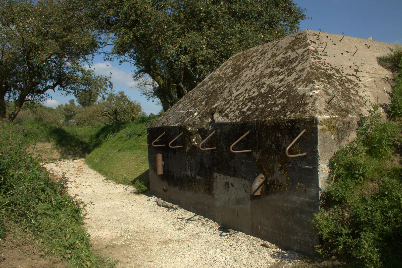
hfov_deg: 63.7
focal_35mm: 29
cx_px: 201
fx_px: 324
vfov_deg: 44.9
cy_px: 134
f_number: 11
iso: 200
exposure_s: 1/125
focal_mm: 18
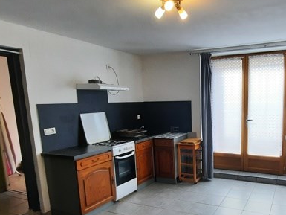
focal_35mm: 27
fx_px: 223
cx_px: 192
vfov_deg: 50.6
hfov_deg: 63.6
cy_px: 141
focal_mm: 1.74
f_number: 2.2
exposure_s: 1/50
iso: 64
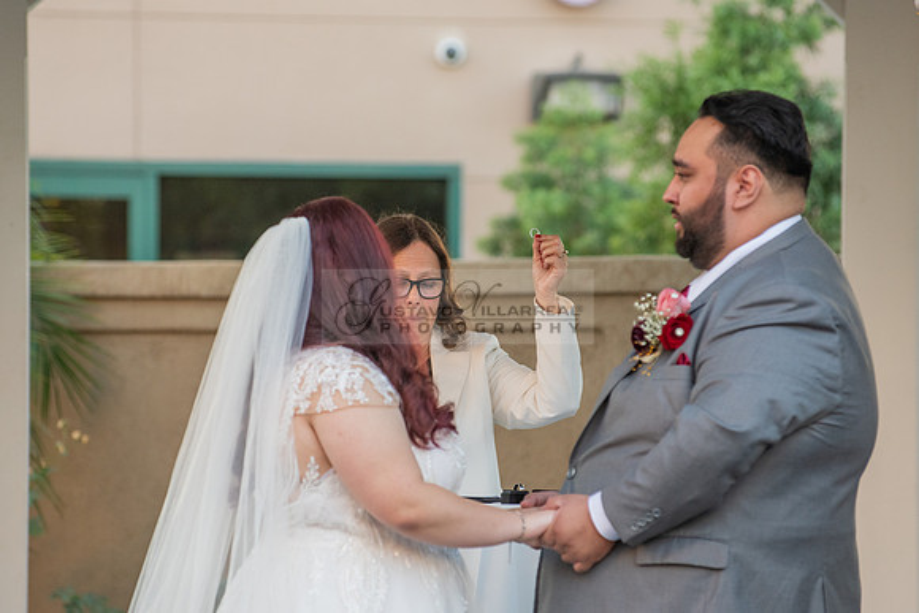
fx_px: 6659
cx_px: 398
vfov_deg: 5.3
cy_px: 326
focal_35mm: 261
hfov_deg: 7.9
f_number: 4
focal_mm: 200
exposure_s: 1/320
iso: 800
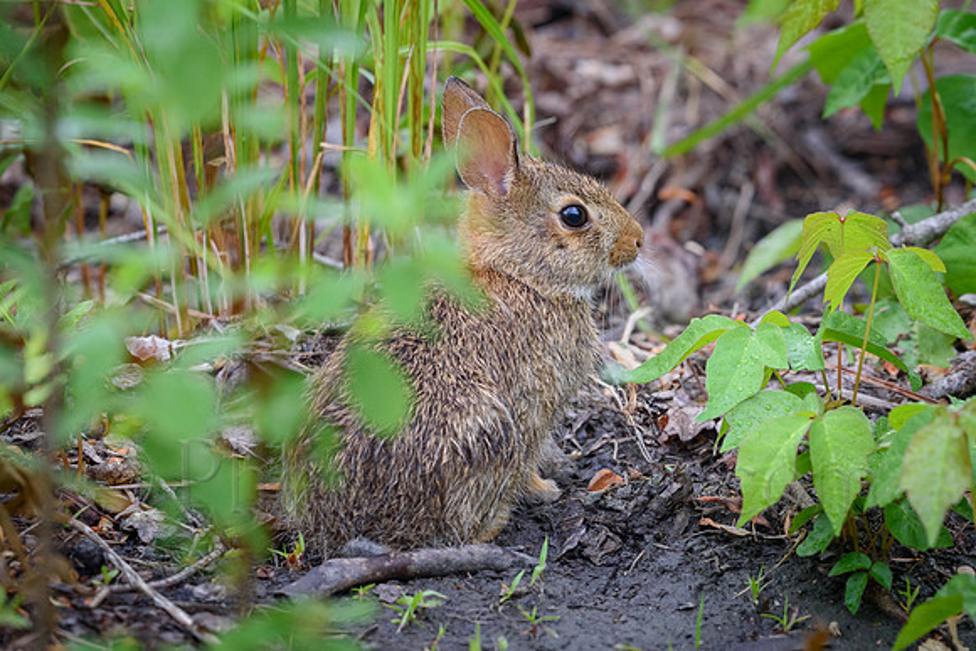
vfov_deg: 3.0
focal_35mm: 456
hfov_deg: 4.5
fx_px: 12362
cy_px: 321
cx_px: 570
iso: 2000
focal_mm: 390
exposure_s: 1/250
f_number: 8
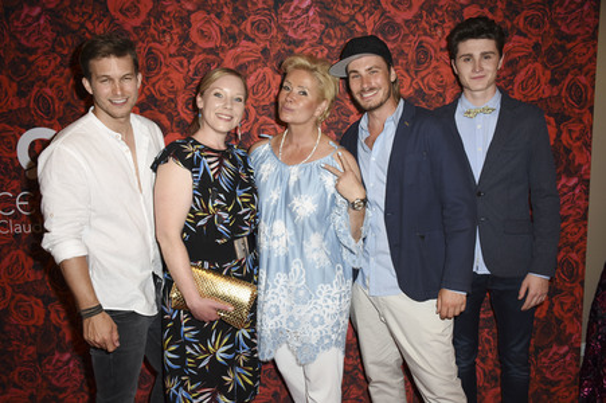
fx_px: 555
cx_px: 303
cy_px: 202
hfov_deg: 57.3
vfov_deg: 39.9
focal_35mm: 33
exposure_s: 1/160
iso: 500
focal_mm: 22
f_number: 4.5
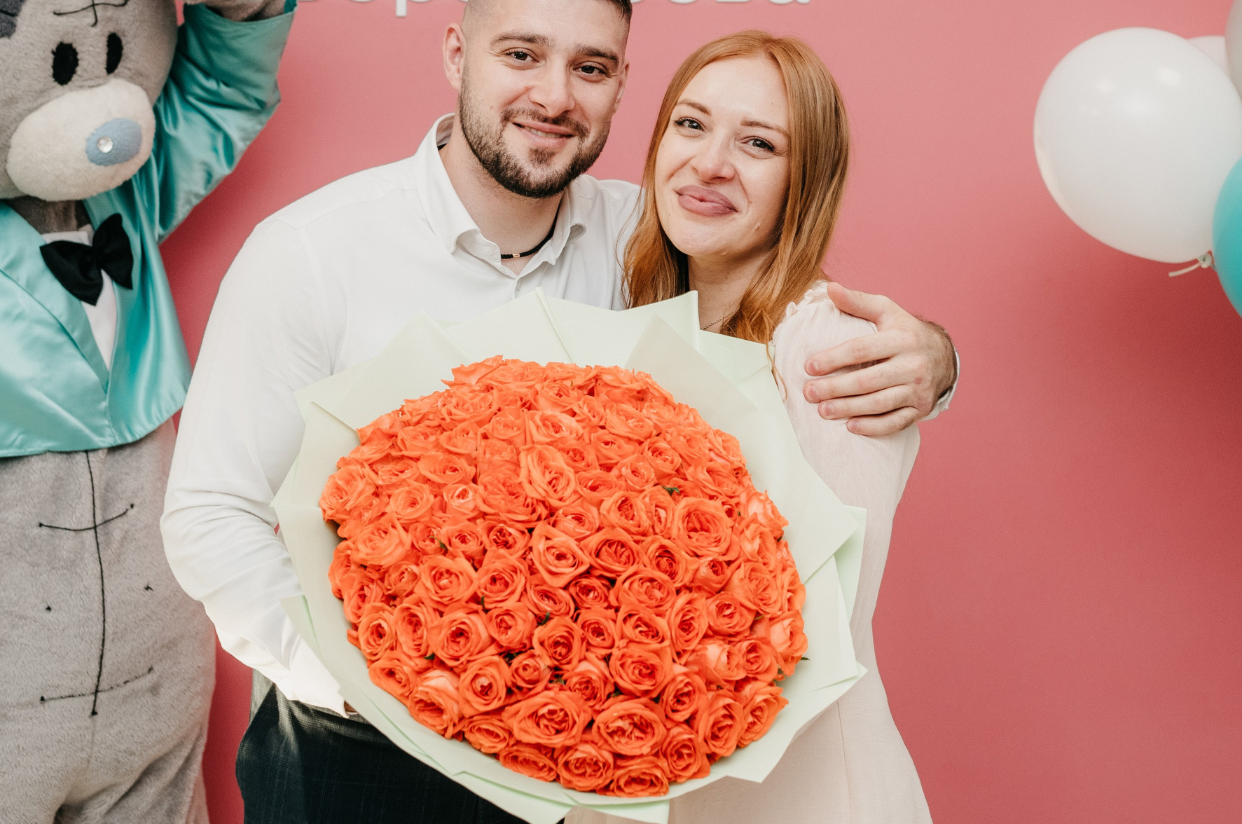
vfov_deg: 23.9
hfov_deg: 35.7
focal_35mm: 56
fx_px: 1929
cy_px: 247
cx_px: 587
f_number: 4
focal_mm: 35
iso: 640
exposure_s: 1/160
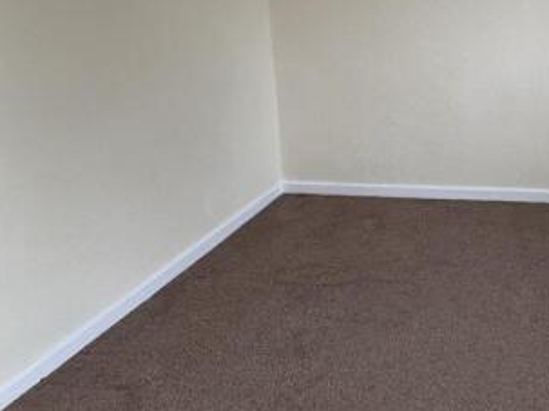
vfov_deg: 28.2
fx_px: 793
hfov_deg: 35.6
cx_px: 508
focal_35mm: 50
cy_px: 57
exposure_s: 1/60
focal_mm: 4.25
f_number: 1.8
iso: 320
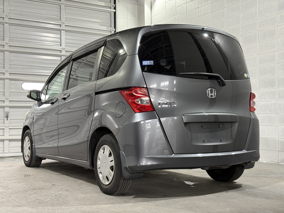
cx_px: 142
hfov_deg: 39.7
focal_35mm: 48
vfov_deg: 30.3
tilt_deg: +1.5
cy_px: 106
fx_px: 394
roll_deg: +0.7
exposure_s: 1/60
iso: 250
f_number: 1.78
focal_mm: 6.76
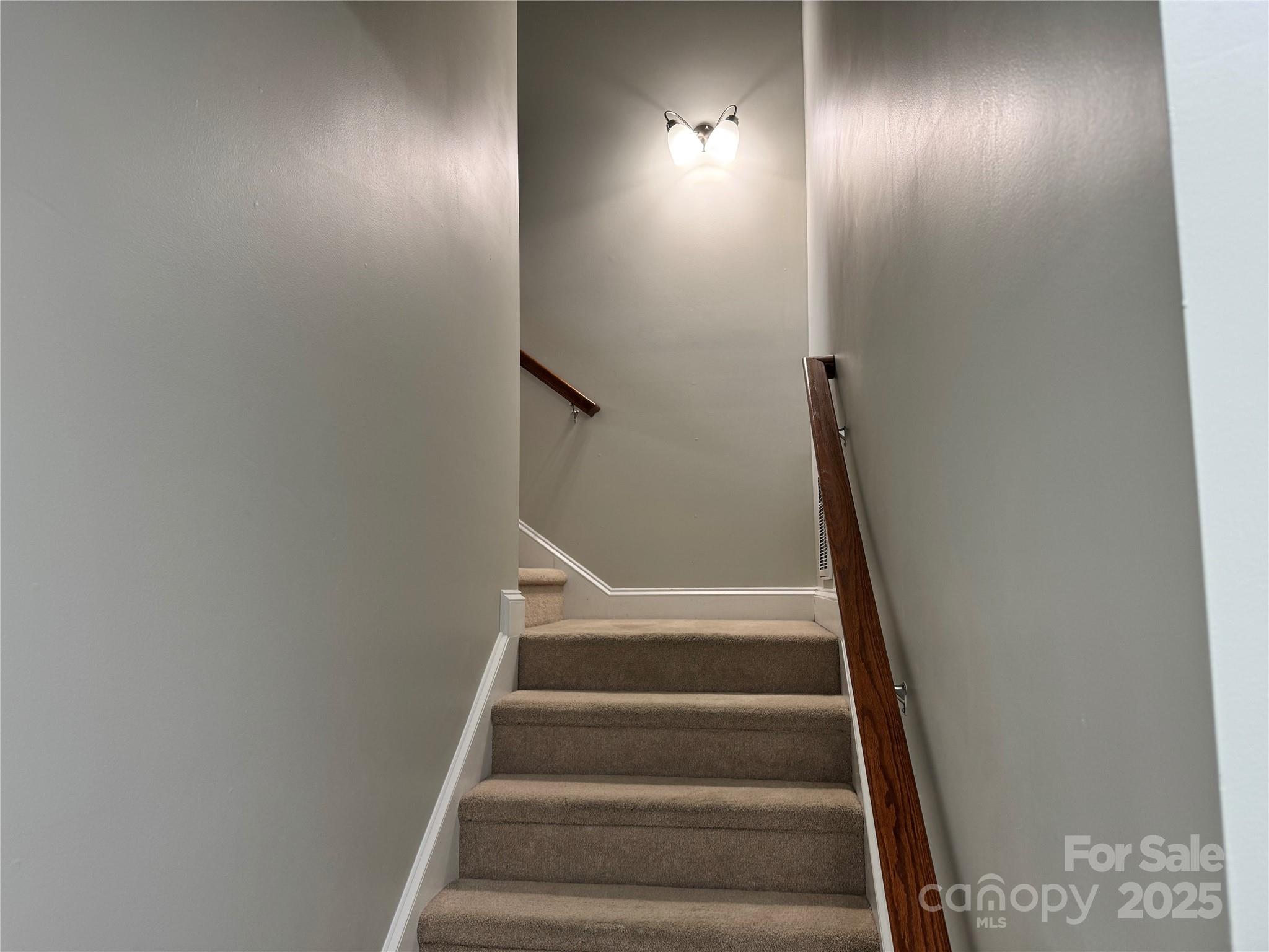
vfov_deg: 56.8
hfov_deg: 71.6
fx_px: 880
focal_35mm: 24
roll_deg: -0.1
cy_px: 476
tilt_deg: +6.8
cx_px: 634
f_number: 1.78
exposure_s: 1/60
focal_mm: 6.76
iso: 125
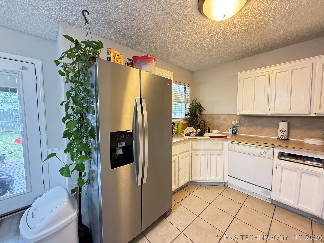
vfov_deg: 85.7
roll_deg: -0.2
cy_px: 122
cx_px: 162
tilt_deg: -3.2
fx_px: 131
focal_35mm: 14
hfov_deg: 102.1
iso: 400
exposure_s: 1/60
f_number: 2.2
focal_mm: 2.22
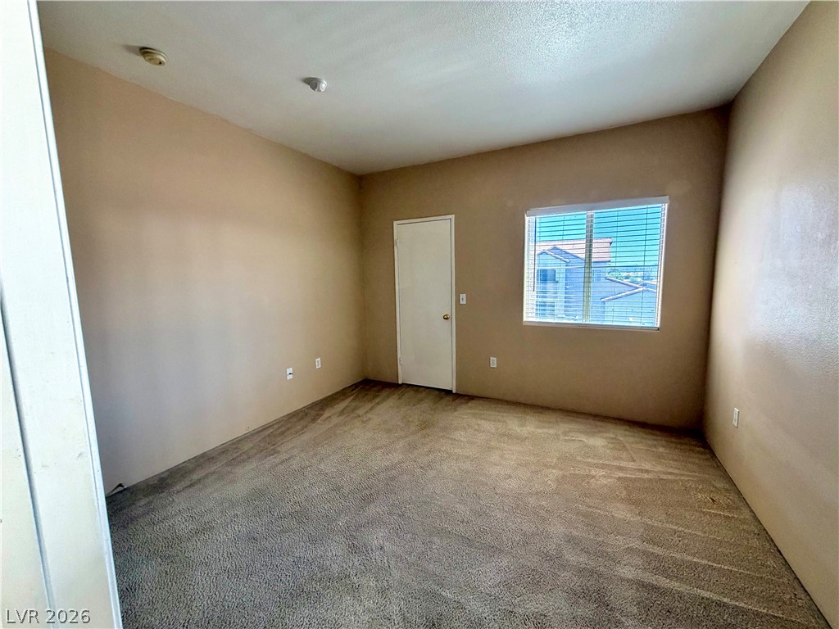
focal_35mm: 14
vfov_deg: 85.7
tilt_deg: -6.6
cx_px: 420
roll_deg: +1.4
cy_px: 314
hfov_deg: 102.1
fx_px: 339
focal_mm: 2.22
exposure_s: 1/120
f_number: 2.2
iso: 160
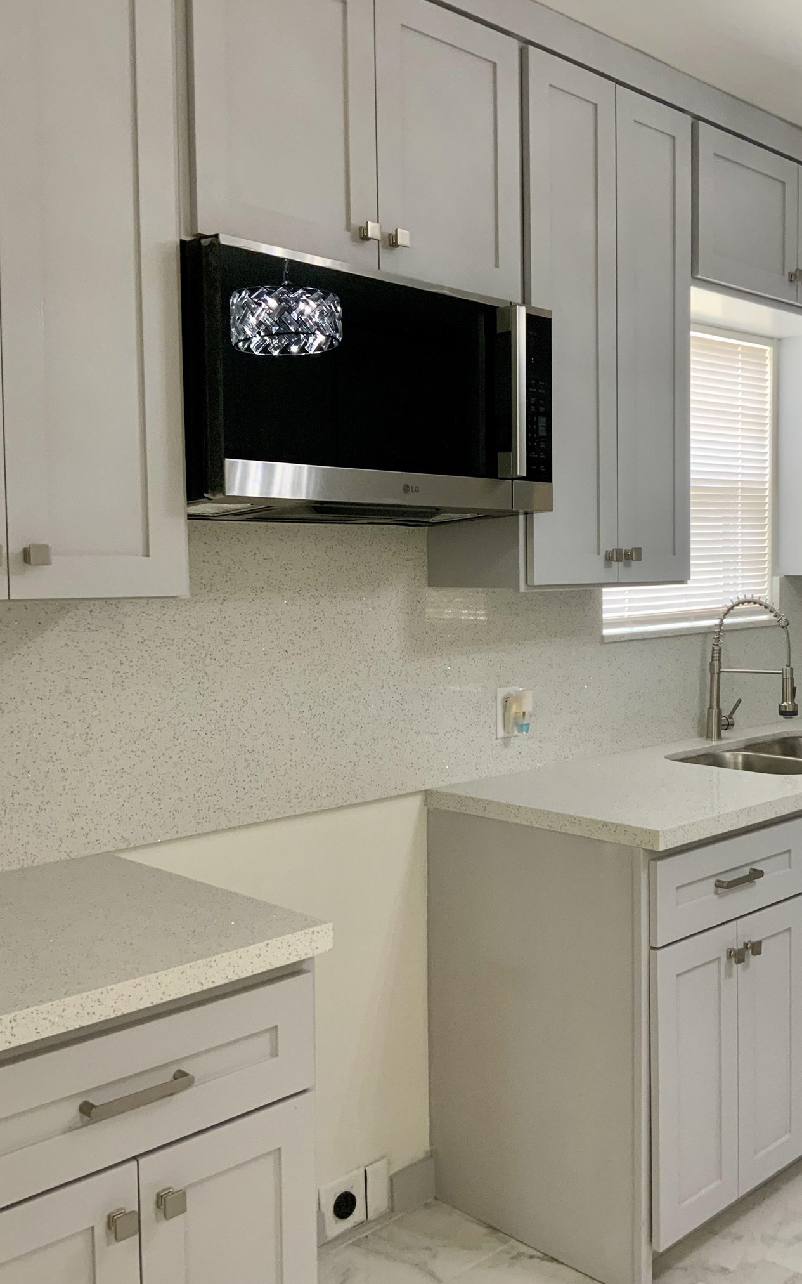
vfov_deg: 55.3
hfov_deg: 36.0
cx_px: 527
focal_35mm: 35
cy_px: 636
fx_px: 1224
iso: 80
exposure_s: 1/60
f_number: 1.8
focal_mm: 3
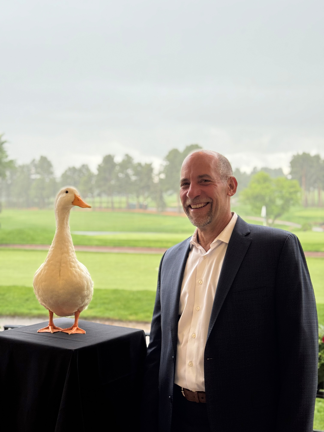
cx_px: 162
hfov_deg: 30.3
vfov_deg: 39.7
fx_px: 599
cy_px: 216
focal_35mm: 48
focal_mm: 6.76
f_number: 1.78
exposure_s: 1/60
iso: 80
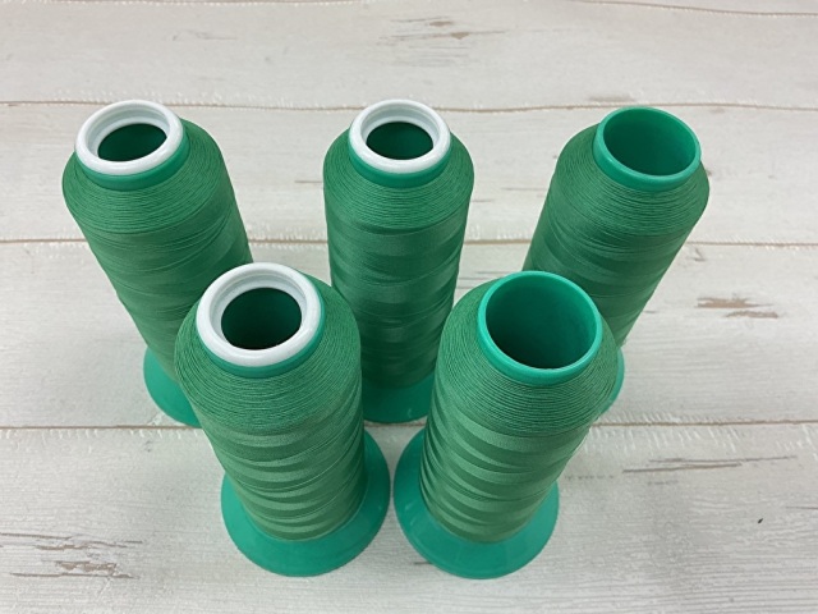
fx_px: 685
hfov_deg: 61.7
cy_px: 307
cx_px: 409
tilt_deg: -57.2
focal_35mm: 29
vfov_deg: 48.2
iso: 40
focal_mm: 3
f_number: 1.8
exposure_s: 1/60
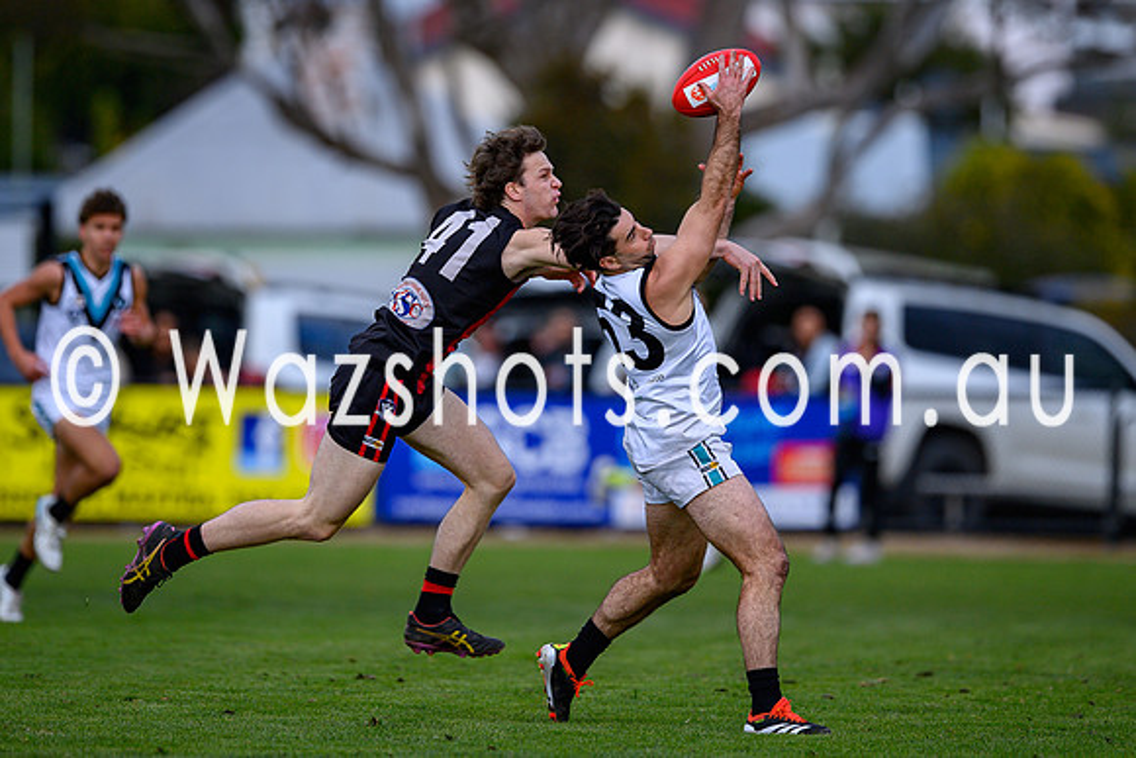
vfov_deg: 2.1
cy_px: 280
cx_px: 567
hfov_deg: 3.2
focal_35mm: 654
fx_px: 20636
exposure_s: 1/1250
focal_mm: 500
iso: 400
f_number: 4
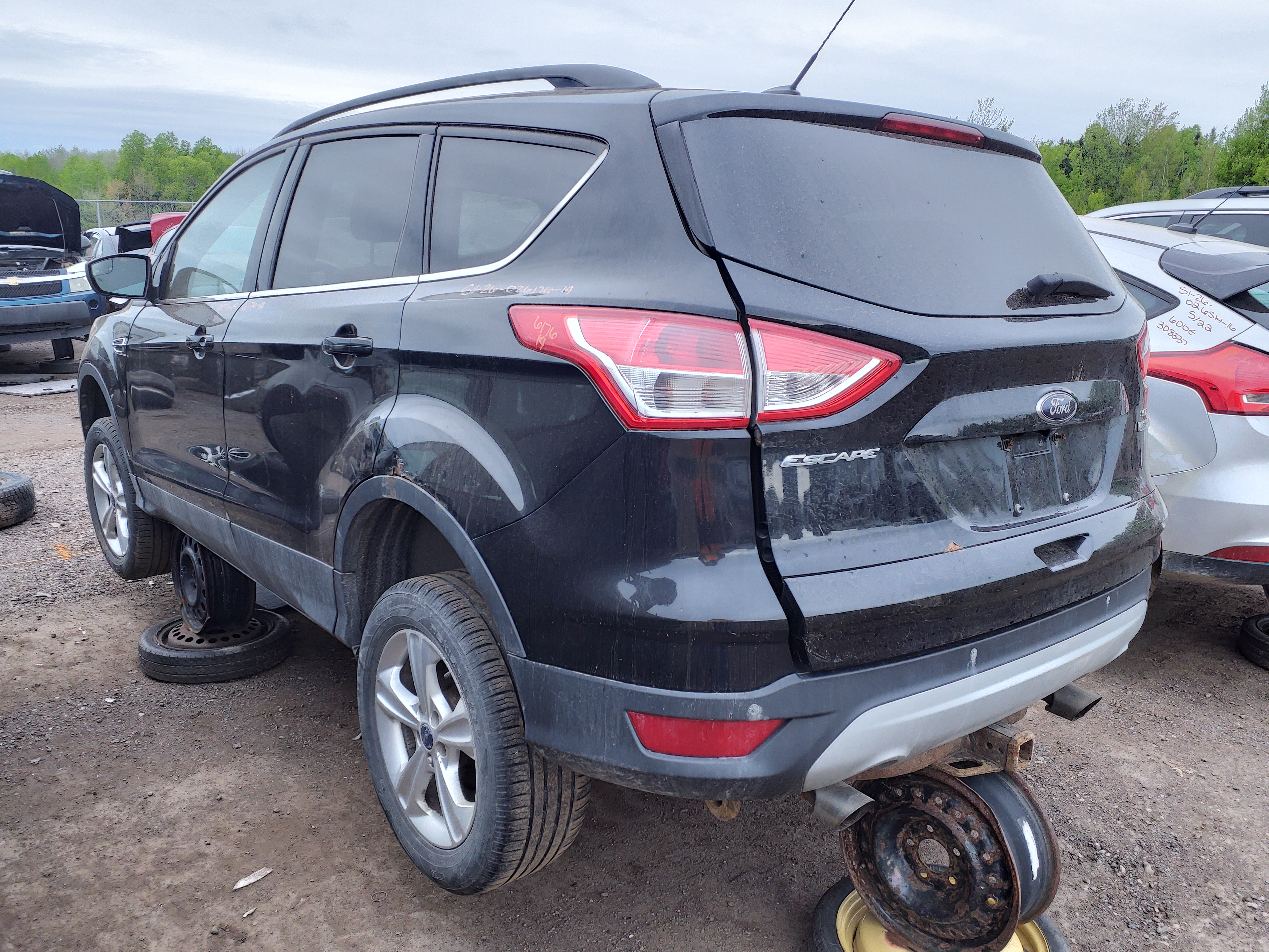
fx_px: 953
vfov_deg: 53.1
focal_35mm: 26
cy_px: 476
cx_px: 634
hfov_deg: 67.3
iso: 64
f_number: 1.9
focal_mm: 3.58
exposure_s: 1/120
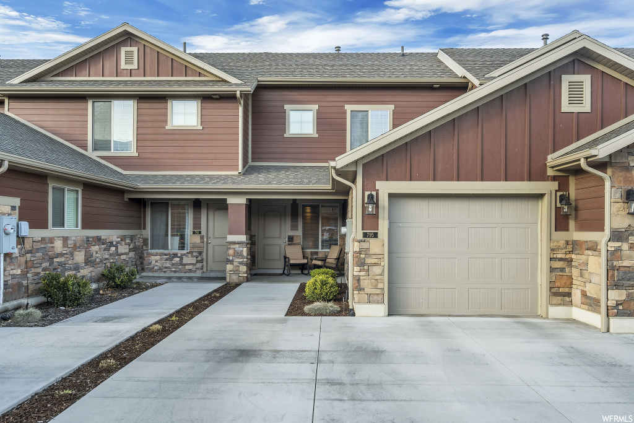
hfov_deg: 63.7
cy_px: 212
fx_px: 511
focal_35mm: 29
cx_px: 317
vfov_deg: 45.0
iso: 200
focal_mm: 29
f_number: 11
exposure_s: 1/30
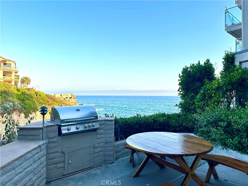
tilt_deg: +0.2
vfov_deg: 56.8
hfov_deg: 71.6
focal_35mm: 24
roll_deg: -0.1
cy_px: 93
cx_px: 124
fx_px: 172
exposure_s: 1/564
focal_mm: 6.86
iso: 80
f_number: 1.78
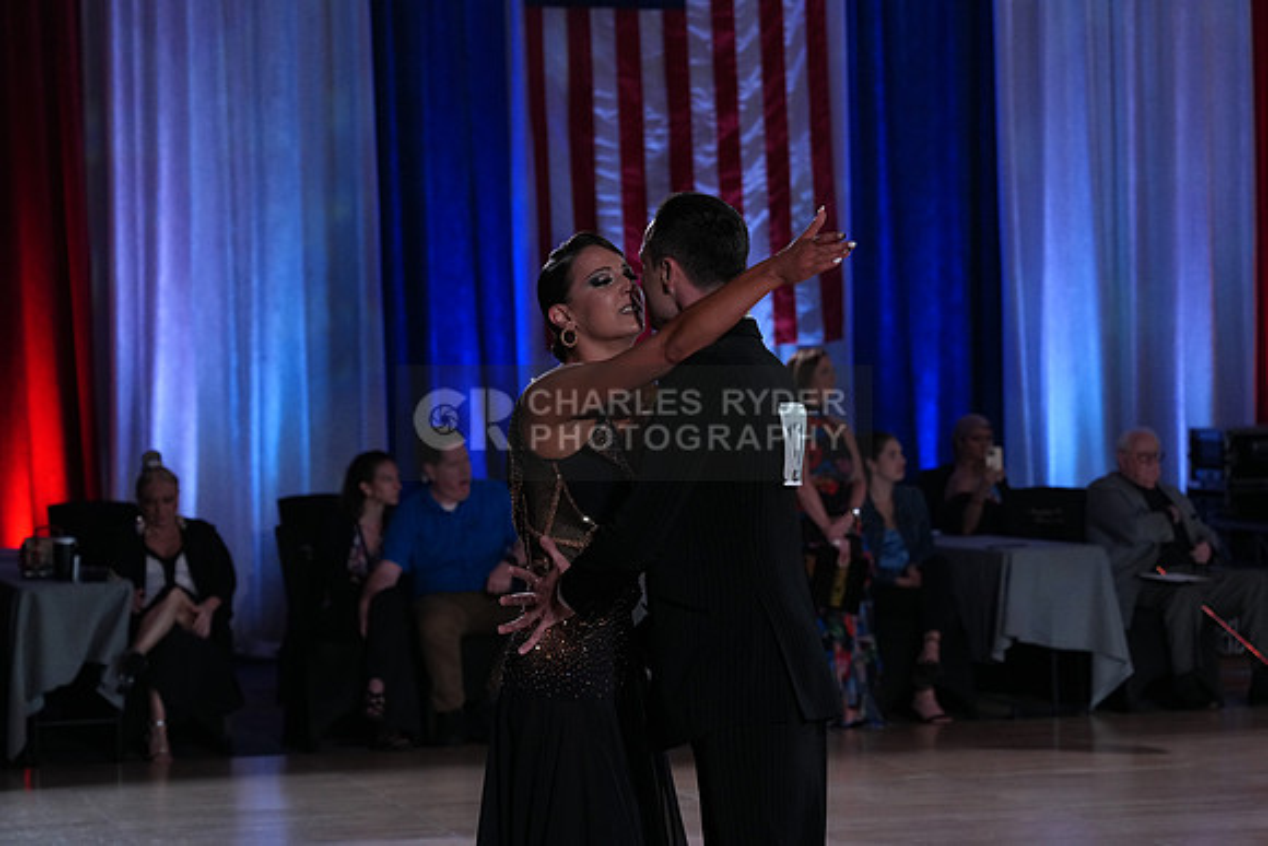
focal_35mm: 105
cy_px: 423
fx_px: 3699
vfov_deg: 13.0
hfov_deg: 19.5
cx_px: 634
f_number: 5
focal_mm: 105
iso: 2500
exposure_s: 1/400
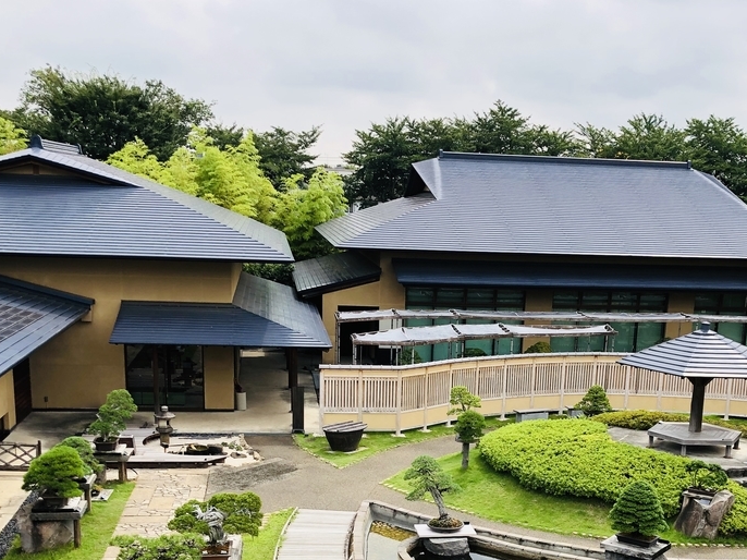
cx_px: 441
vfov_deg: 28.9
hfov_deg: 38.8
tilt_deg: -14.5
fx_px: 1057
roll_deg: -1.6
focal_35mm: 49
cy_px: 466
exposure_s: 1/960
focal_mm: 4
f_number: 1.8
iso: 20
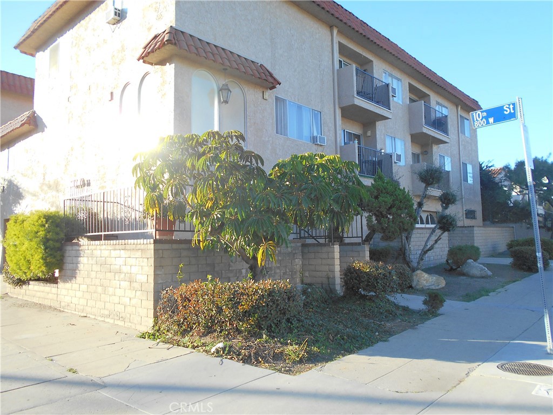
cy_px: 208
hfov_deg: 67.3
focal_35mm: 26
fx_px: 415
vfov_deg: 53.1
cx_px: 276
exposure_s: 1/250
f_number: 3.2
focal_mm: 4.6
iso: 80
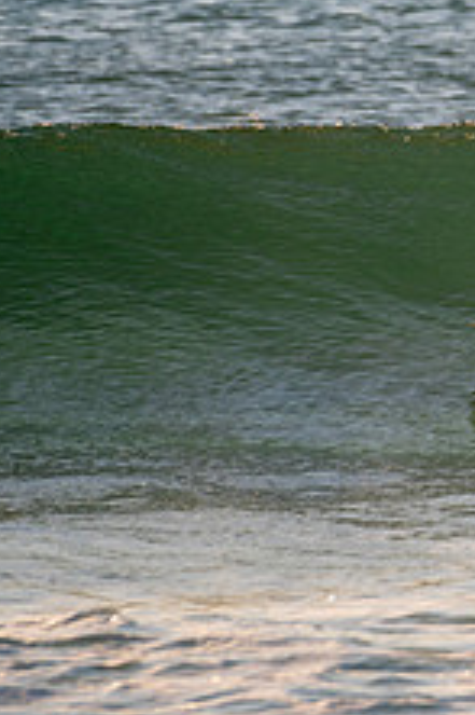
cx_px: 834
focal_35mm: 1383
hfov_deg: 1.0
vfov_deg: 1.5
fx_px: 27413
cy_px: 108
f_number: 6.3
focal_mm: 500
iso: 64
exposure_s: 1/400
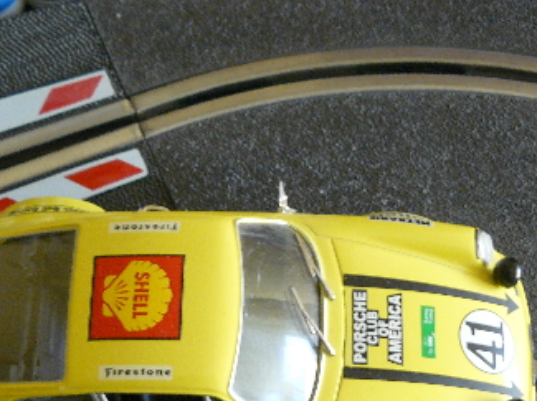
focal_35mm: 71
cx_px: 215
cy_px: 340
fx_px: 1100
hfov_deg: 27.4
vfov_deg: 20.4
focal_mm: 6
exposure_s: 1/13
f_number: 2.8
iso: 200
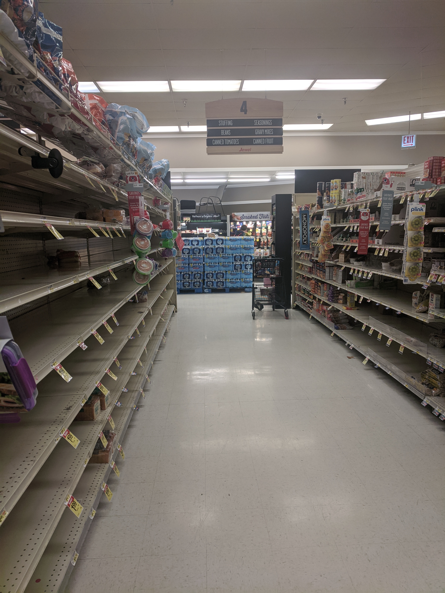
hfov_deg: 53.1
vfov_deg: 67.3
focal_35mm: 26
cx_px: 222
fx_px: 446
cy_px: 296
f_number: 2
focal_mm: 4.67
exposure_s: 1/120
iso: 85
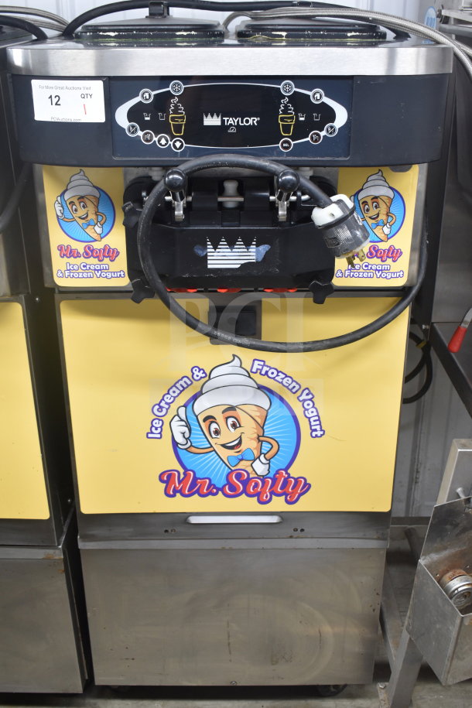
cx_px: 236
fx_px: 767
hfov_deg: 34.2
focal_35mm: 39
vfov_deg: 49.6
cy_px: 354
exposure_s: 1/40
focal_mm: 26
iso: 720
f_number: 4
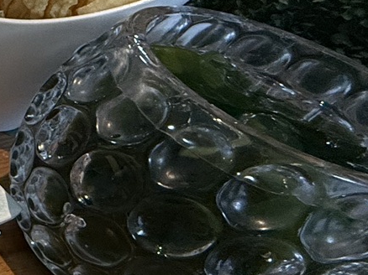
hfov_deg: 17.5
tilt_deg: -47.2
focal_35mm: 64
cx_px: -422
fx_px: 680
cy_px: 224
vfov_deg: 22.6
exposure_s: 1/100
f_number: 2.2
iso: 320
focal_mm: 2.22
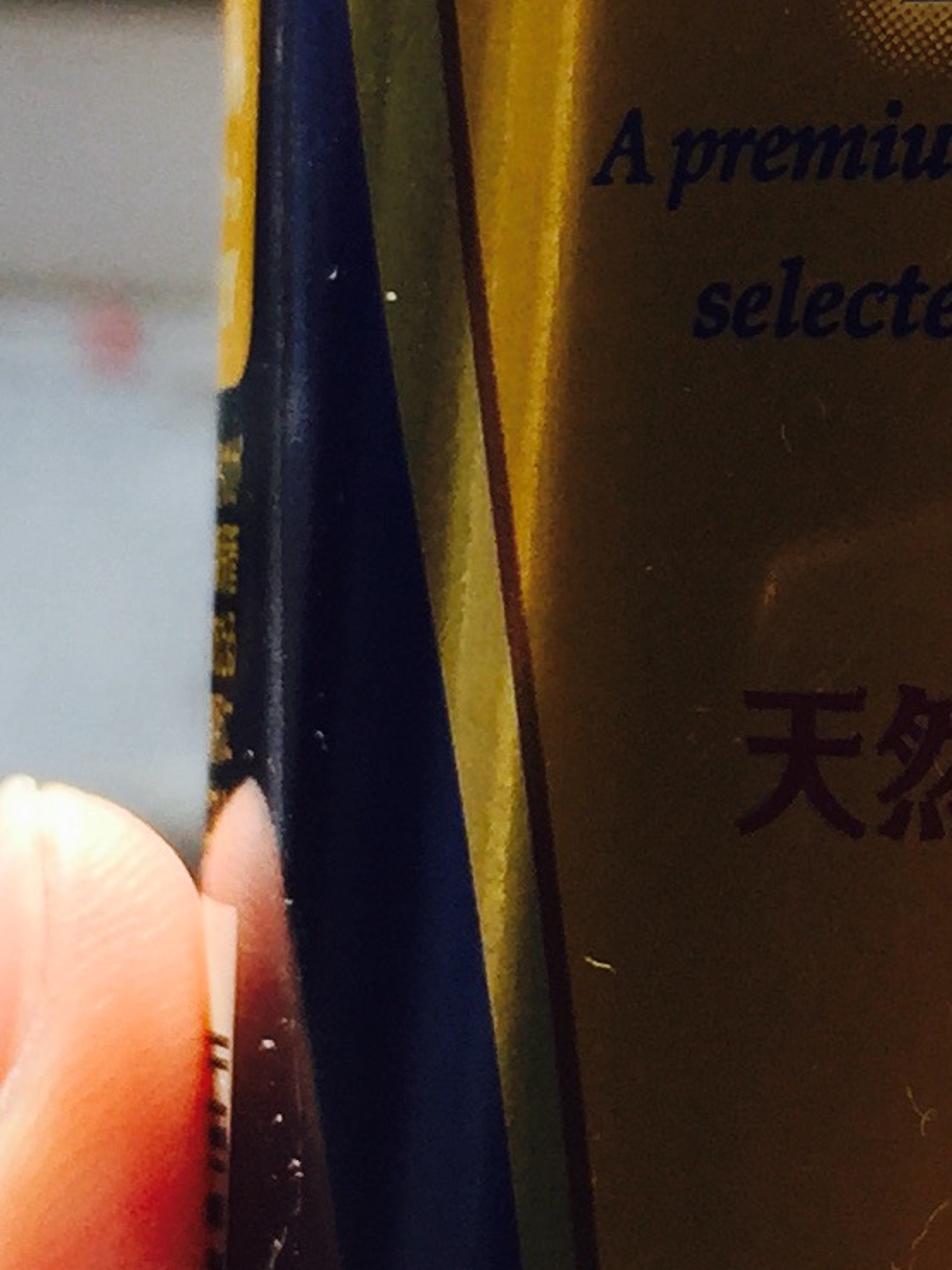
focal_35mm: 128
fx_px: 4694
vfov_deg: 15.4
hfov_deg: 11.3
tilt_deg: -30.0
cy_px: 431
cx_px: 1161
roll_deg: -0.2
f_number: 2.2
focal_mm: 4.15
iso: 32
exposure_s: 1/482
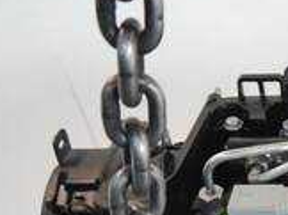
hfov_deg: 21.2
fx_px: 690
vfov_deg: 17.1
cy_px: 238
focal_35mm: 83
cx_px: 386
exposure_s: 1/125
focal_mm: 14
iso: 1000
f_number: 3.5
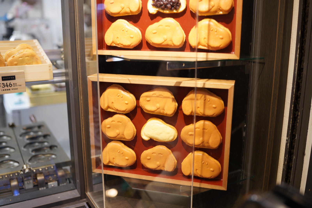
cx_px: 156
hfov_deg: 54.4
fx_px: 303
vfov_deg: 37.9
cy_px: 104
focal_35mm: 35
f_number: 2
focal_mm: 35
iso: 100
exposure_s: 1/40
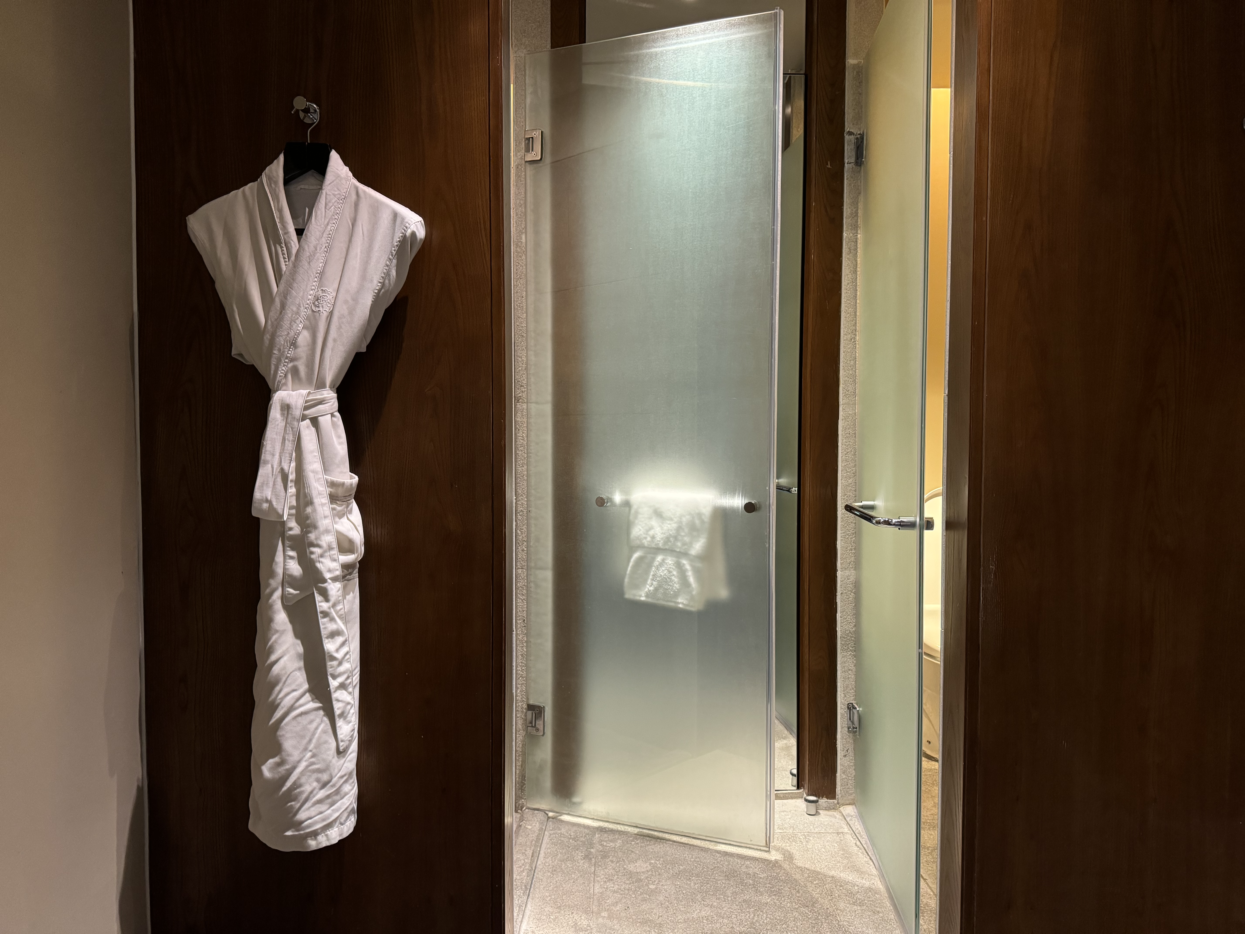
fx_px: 863
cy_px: 467
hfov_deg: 71.6
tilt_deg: -2.7
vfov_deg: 56.8
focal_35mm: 24
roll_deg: -0.7
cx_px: 622
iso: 640
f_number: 1.78
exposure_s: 1/50
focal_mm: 6.76
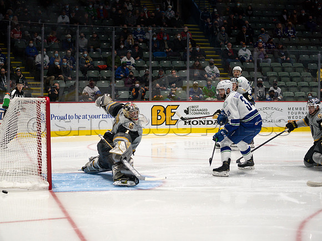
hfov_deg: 25.5
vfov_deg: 19.3
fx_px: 711
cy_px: 120
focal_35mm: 76
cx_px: 161
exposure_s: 1/1000
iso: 2000
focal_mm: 70
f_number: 2.8
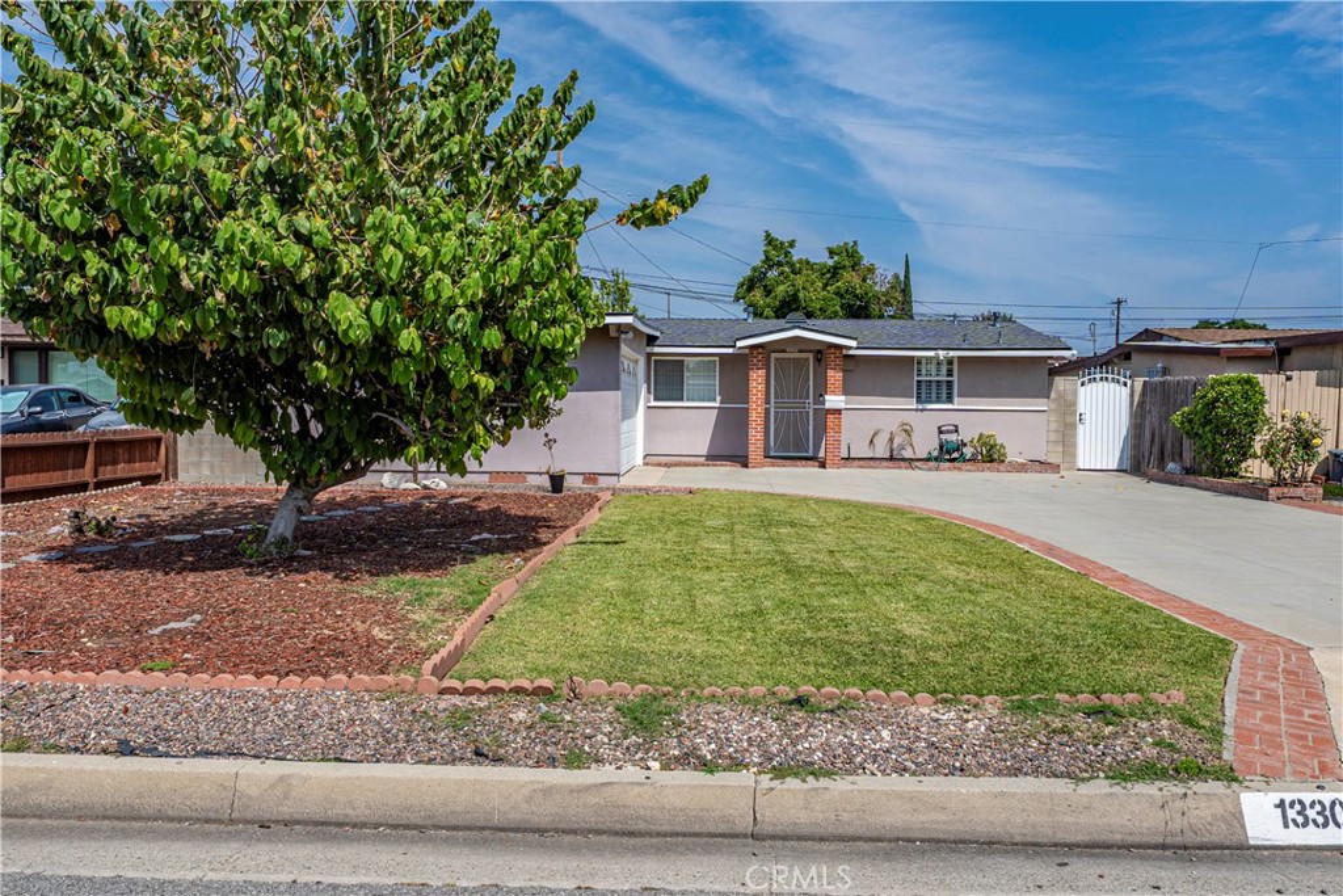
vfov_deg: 53.1
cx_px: 672
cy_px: 448
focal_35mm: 24
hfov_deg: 73.7
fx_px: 895
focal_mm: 16
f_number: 7.1
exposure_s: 1/640
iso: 160
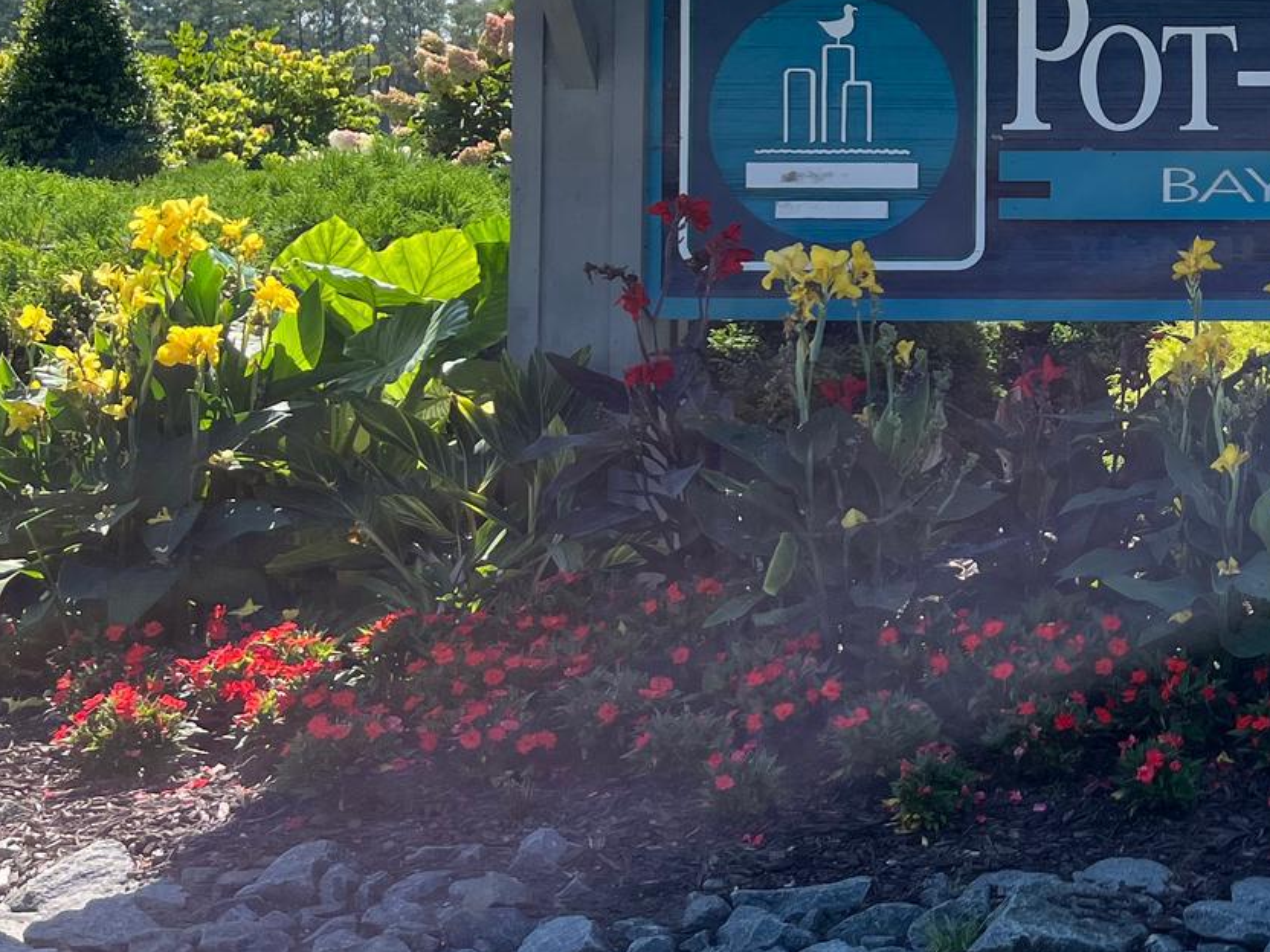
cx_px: 1438
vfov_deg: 22.5
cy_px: 153
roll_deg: -1.2
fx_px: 2348
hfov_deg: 27.4
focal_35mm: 64
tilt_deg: +3.4
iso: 50
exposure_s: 1/2513
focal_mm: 5.1
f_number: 1.6
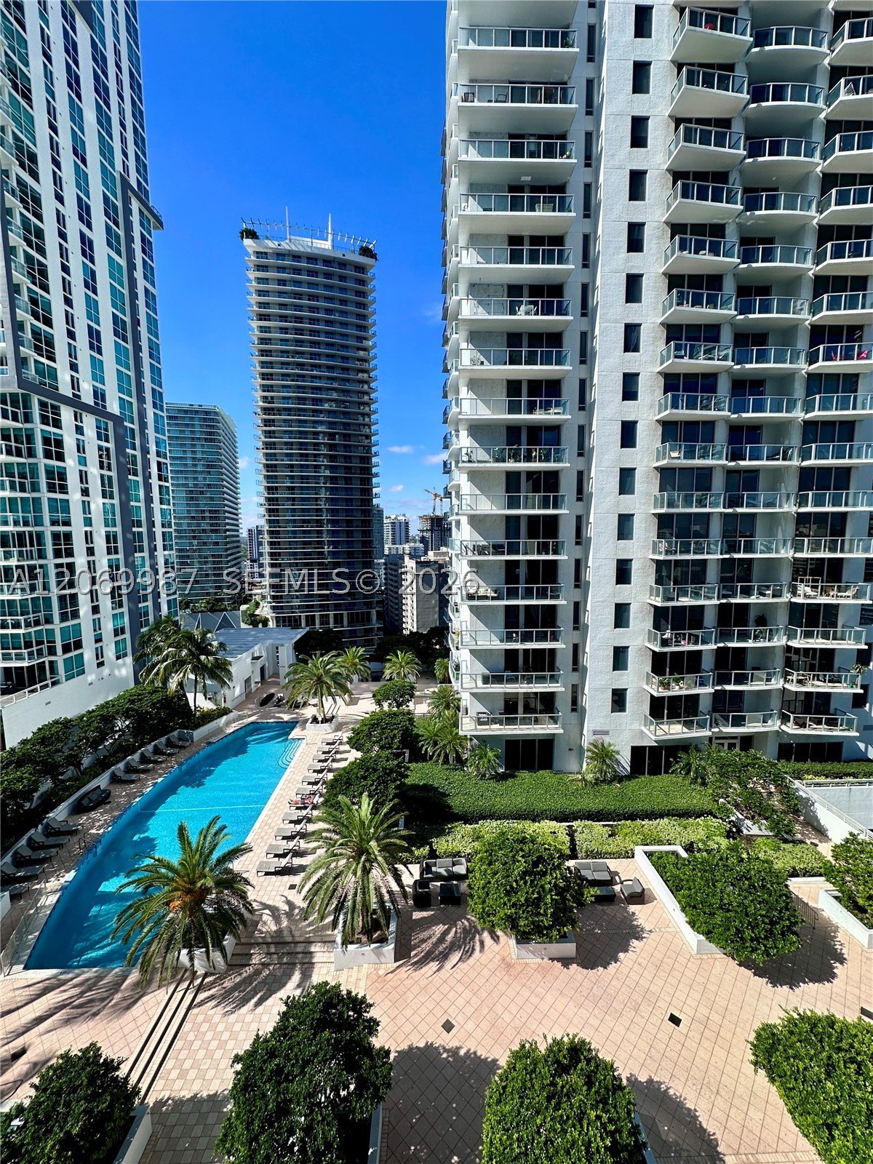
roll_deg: -0.7
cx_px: 436
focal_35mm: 14
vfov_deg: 102.1
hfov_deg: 85.7
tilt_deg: -5.4
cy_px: 582
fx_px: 471
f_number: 2.2
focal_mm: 2.22
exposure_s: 1/1715
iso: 40
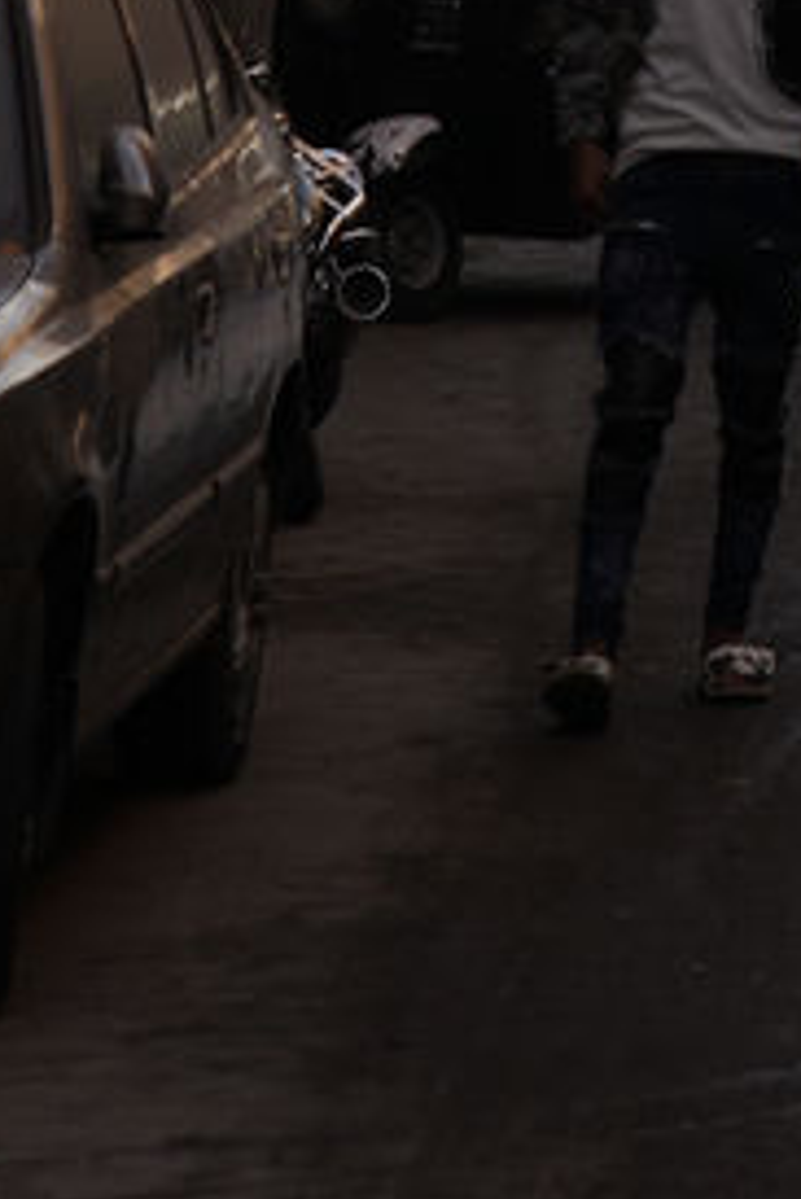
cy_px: -2092
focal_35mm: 257
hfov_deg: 5.2
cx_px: 1679
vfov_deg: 7.3
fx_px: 8566
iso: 100
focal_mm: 44
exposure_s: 1/160
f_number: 6.3
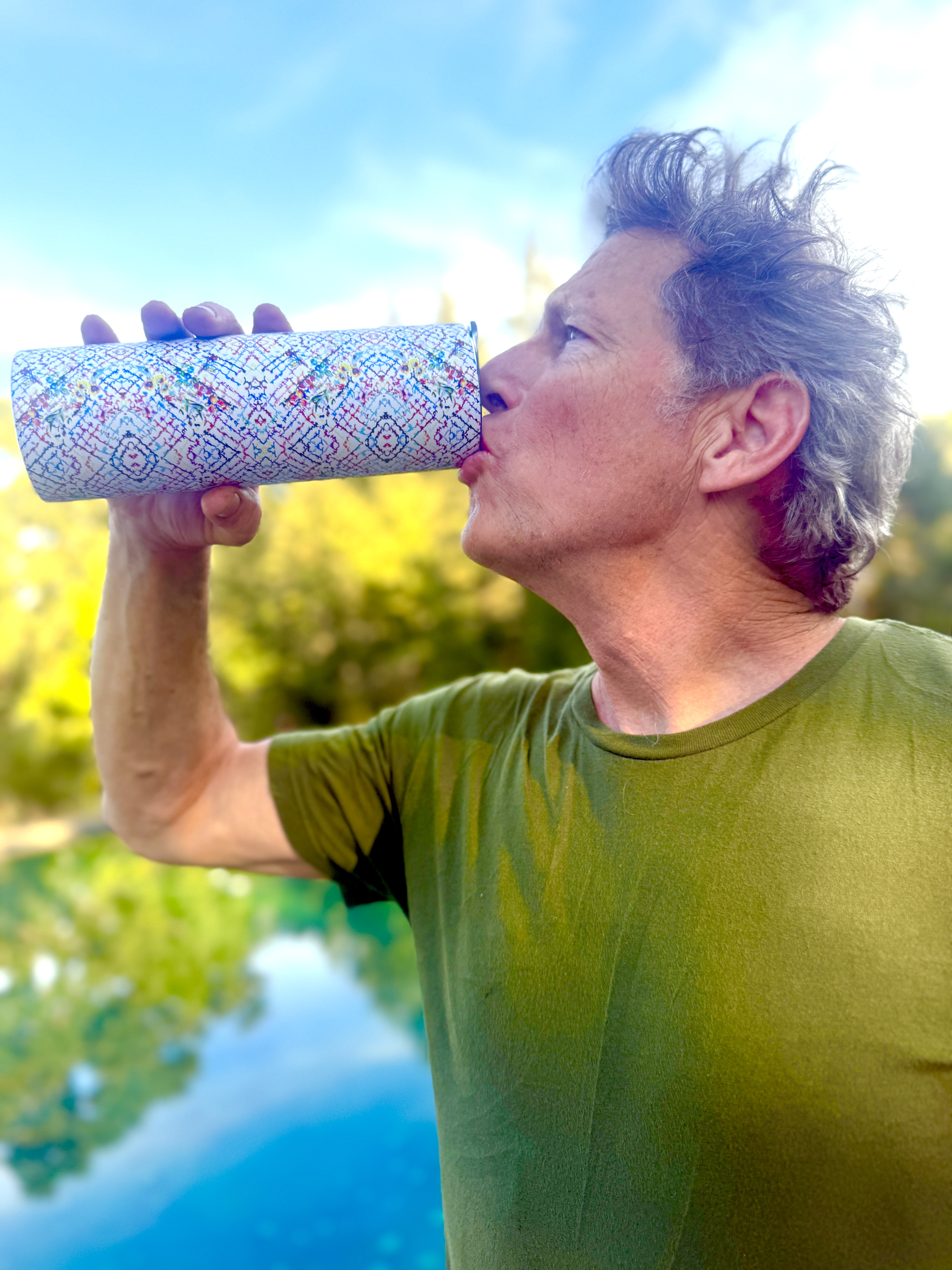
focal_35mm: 24
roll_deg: +9.1
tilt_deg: +3.9
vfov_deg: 71.6
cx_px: 476
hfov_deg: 56.8
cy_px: 635
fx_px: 880
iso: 100
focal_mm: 6.76
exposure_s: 1/772
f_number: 1.78
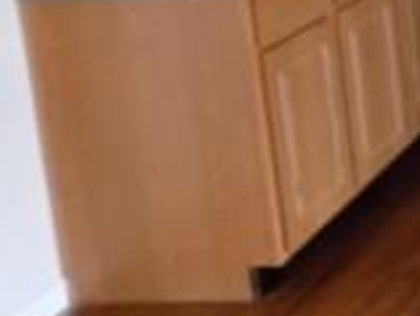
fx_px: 1130
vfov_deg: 15.3
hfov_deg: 16.3
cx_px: 837
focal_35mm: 93
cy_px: -69
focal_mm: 4
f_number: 3.1
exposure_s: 1/2.5
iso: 400
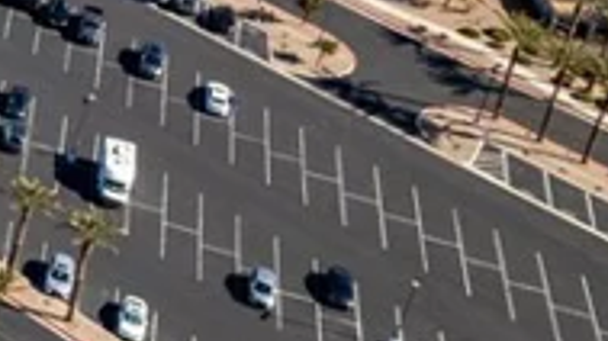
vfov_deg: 9.1
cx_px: -1013
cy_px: -328
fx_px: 2014
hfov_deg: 12.1
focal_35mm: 125
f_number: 2.8
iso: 100
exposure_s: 1/50
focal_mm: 8.38
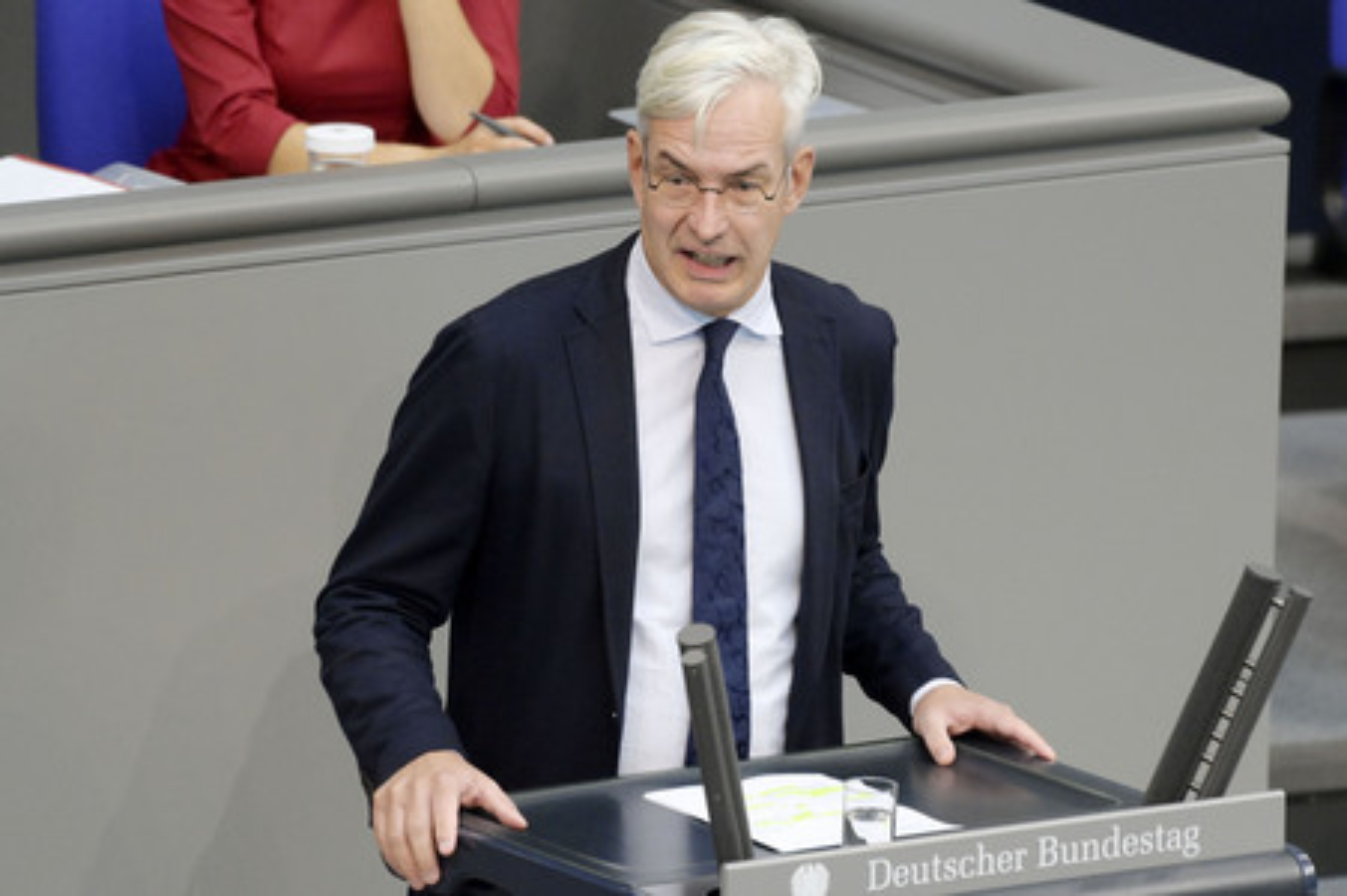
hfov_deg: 5.4
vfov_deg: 3.6
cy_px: 448
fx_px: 14208
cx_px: 674
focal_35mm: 380
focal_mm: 380
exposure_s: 1/320
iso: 8000
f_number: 6.3
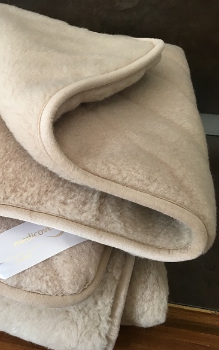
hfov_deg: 28.5
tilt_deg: -34.9
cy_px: 176
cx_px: -4
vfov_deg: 47.2
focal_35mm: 42
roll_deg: +2.0
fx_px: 401
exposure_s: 1/33
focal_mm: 4.15
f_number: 2.2
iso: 50
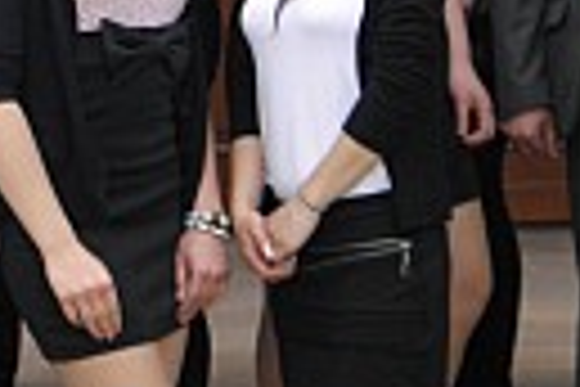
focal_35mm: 189
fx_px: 3045
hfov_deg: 10.8
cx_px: -31
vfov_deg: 7.2
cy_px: -43
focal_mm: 8.6
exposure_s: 1/100
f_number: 3.9
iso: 100
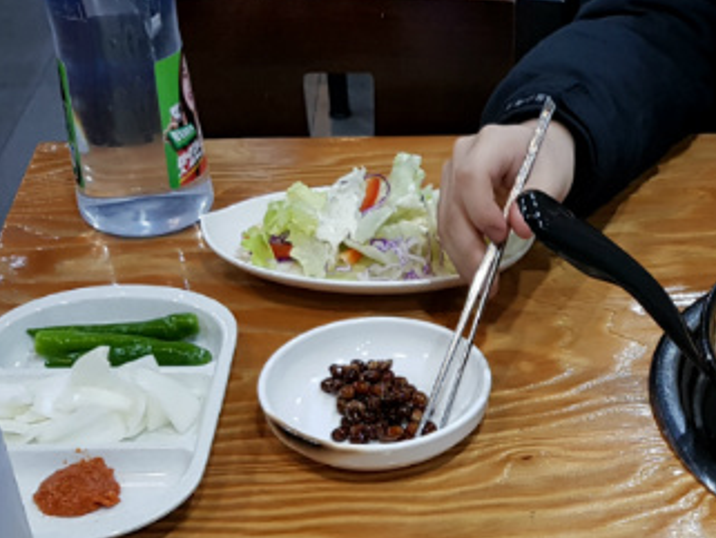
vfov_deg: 24.4
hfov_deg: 31.1
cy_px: 435
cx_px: 651
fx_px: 1221
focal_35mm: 59
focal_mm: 4.2
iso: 160
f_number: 1.7
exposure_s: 1/40
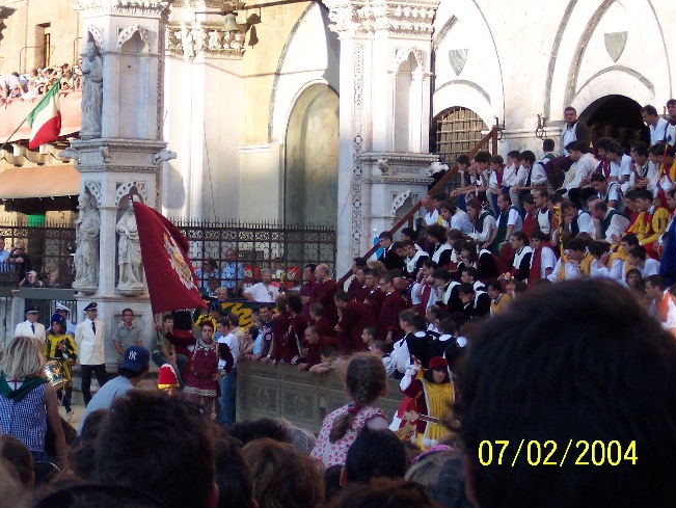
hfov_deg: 14.1
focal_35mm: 140
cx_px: 265
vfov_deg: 10.6
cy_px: 219
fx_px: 2736
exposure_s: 1/250
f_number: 4.8
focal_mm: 24
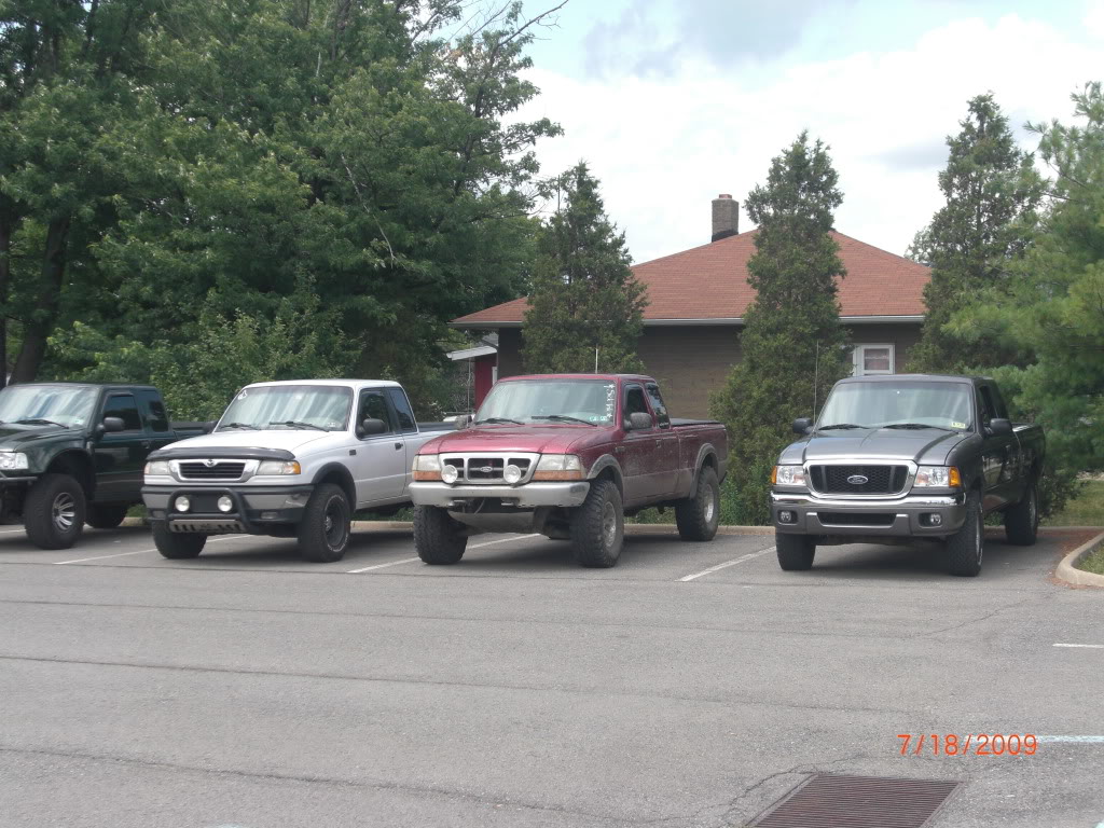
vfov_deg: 24.0
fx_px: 1945
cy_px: 414
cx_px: 552
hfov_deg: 31.7
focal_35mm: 61
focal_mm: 10.8
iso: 50
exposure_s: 1/250
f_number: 3.8
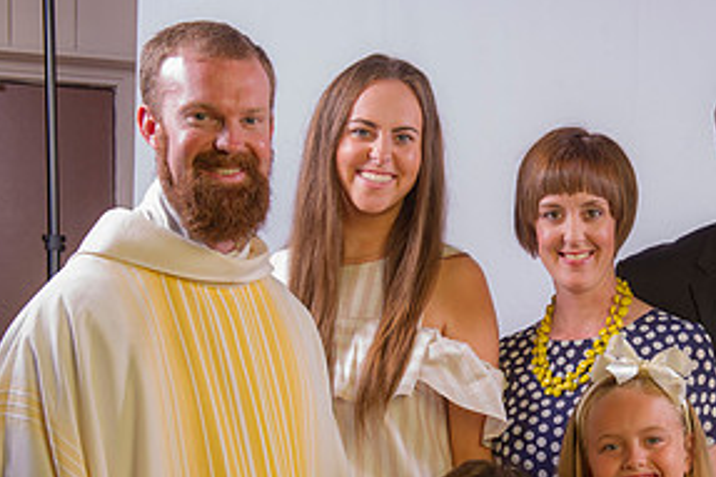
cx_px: 584
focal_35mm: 91
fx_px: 1809
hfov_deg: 22.1
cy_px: 422
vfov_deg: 14.9
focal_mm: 45
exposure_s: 1/200
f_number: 8
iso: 100
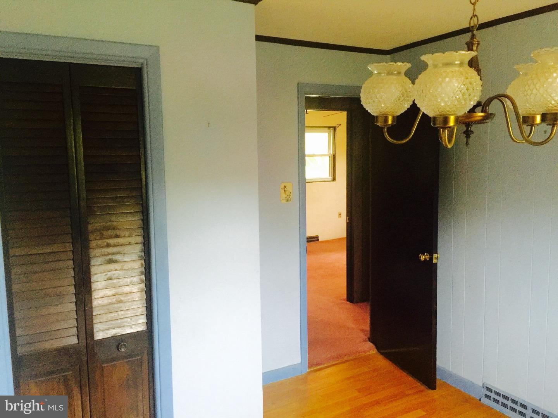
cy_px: 209
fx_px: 467
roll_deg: +1.6
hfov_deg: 61.7
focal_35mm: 29
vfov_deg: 48.2
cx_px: 279
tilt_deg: -6.8
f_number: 2.2
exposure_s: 1/15
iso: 125
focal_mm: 4.15
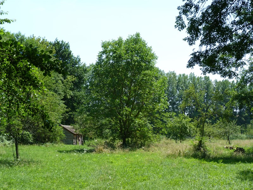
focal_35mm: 57
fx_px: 417
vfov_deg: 25.7
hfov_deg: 33.8
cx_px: 126
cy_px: 95
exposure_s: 1/200
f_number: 4.5
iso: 80
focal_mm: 10.2
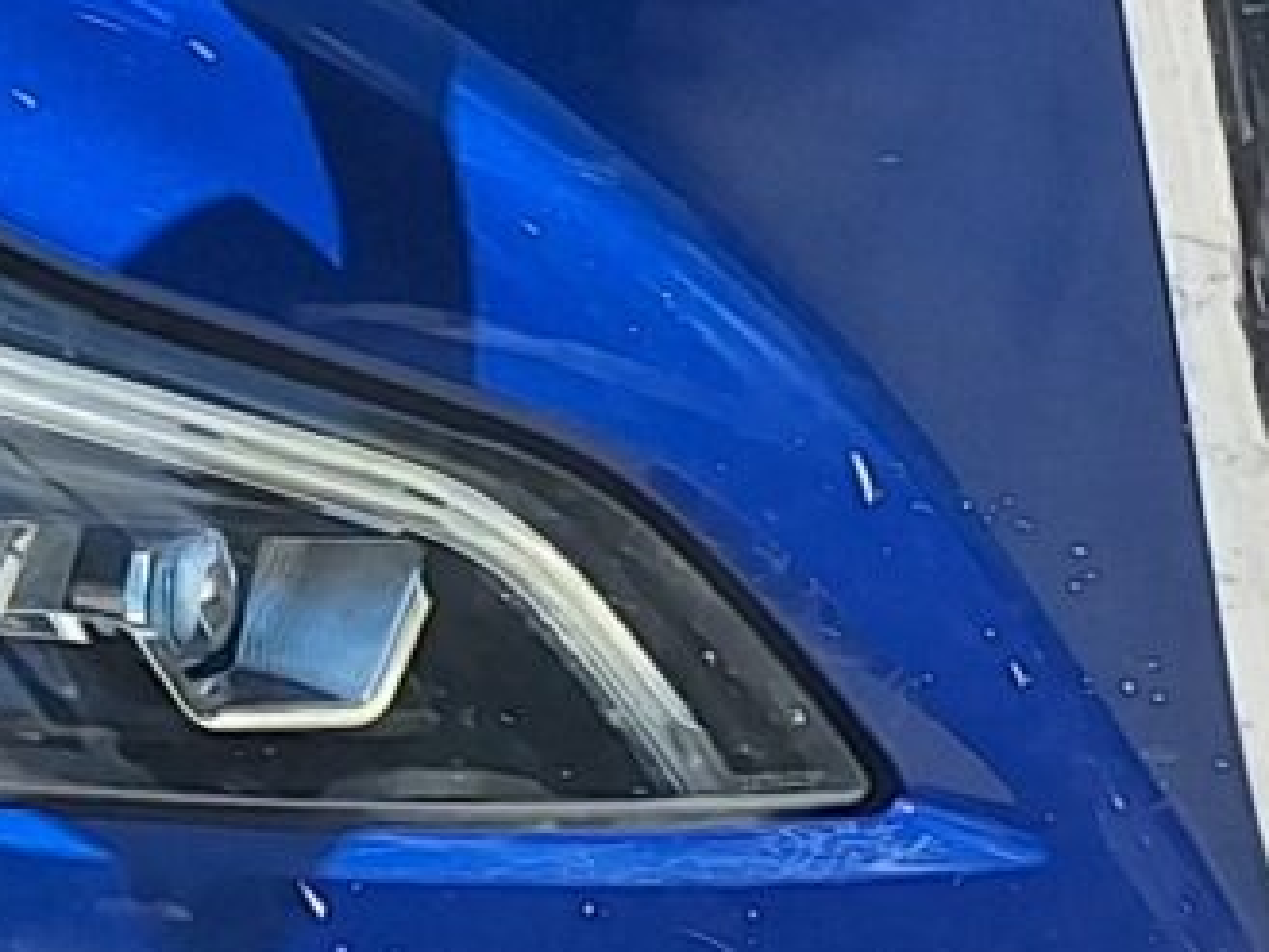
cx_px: -3232
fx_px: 6564
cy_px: -624
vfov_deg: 8.1
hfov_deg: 8.2
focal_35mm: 179
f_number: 1.8
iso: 40
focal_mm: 5.54
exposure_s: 1/2667
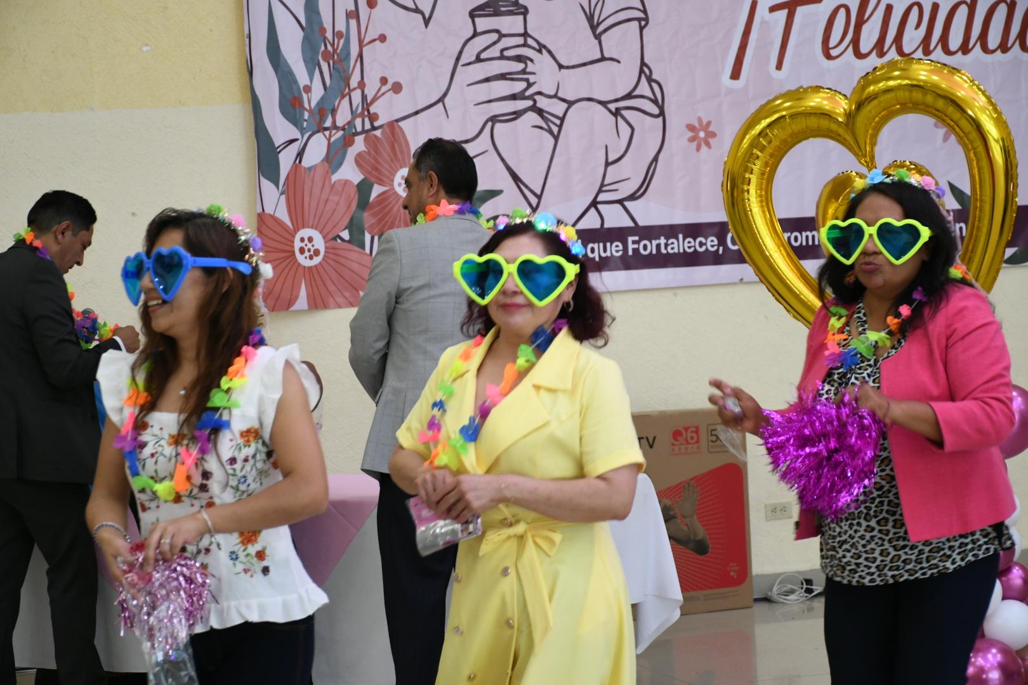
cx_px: 514
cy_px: 342
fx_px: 2655
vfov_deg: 14.7
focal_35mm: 93
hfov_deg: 21.9
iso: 1600
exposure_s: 1/100
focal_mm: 62
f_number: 5
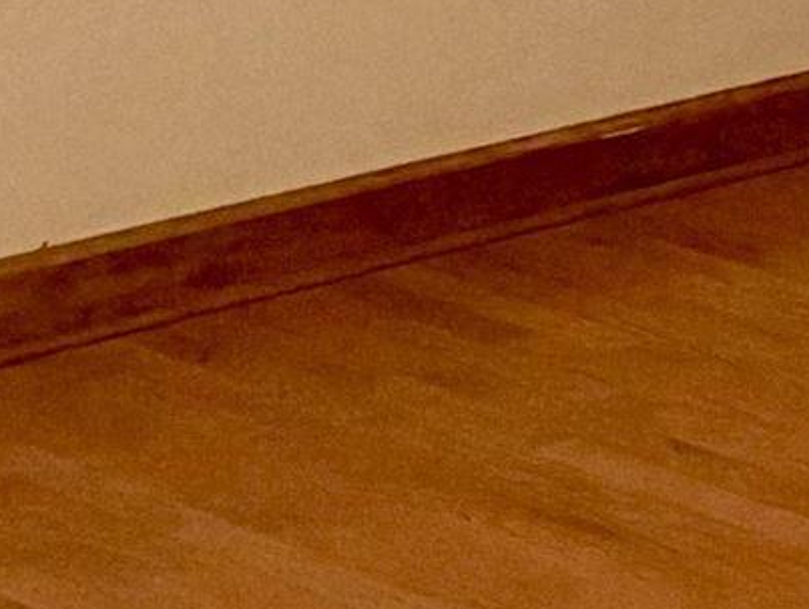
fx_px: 4632
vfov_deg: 7.2
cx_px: 2112
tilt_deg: -4.9
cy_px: -663
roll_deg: +0.1
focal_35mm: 198
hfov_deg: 8.8
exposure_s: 1/40
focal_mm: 5.96
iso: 400
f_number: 1.6
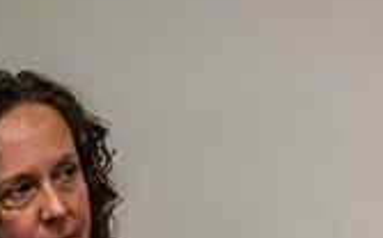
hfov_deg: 3.4
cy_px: 351
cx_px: 502
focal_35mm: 619
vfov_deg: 2.1
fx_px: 6455
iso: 1600
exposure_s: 1/200
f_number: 2.8
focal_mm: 175
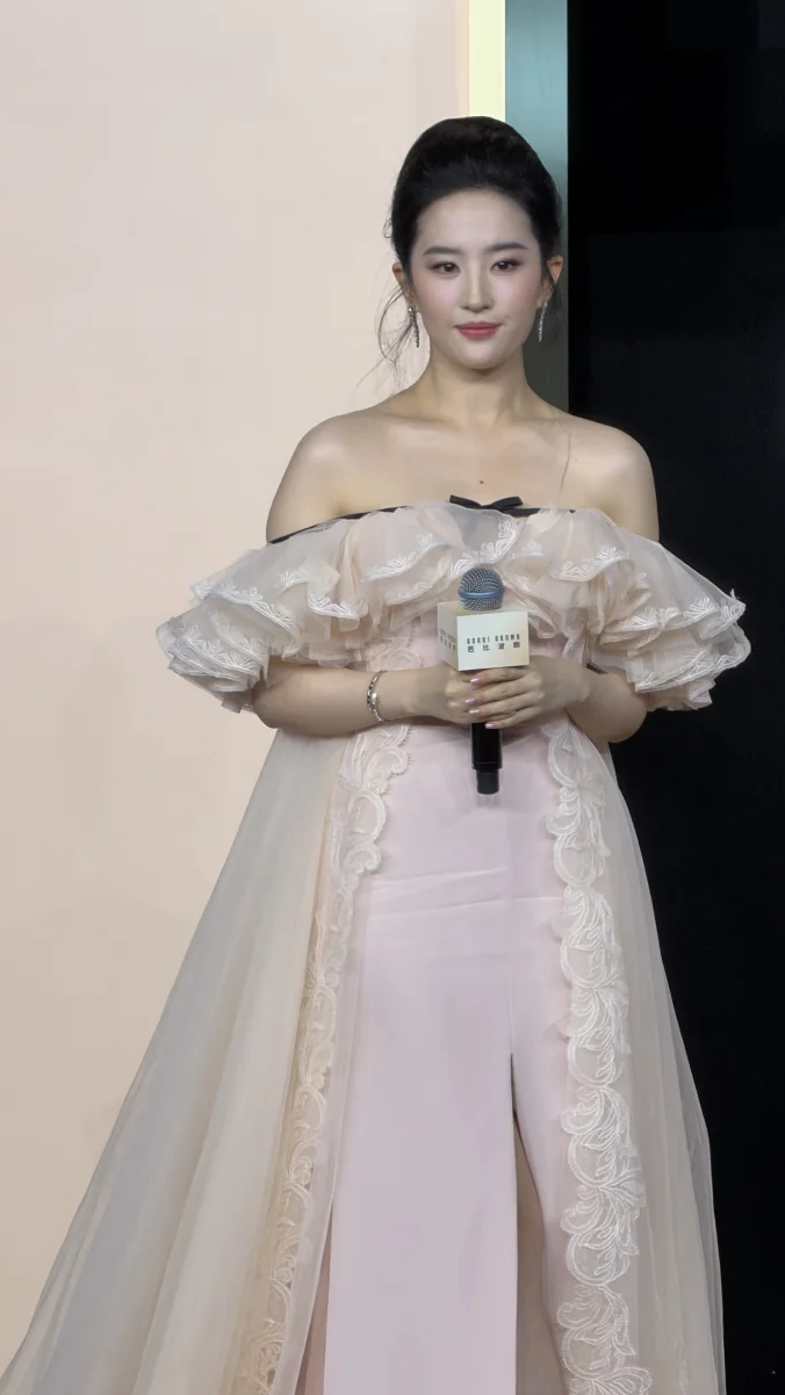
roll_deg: -0.1
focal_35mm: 261
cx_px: 402
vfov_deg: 8.3
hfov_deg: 4.7
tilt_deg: +0.5
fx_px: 9660
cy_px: 830
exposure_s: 1/121
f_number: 2.8
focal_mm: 16.89
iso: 64
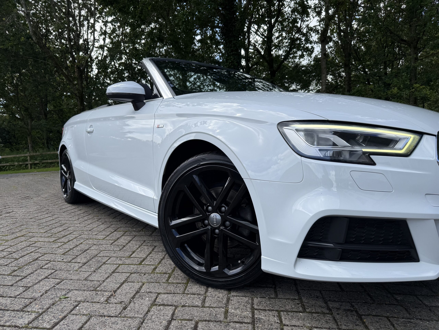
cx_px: 220
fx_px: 304
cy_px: 165
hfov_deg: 71.6
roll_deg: +0.6
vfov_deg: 56.8
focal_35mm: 24
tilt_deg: -3.5
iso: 80
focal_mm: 6.76
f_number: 1.78
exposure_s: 1/2299
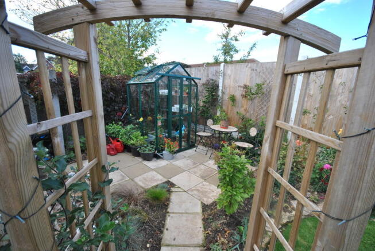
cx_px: 188
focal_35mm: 15
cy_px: 126
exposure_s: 1/125
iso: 180
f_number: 5.6
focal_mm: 10
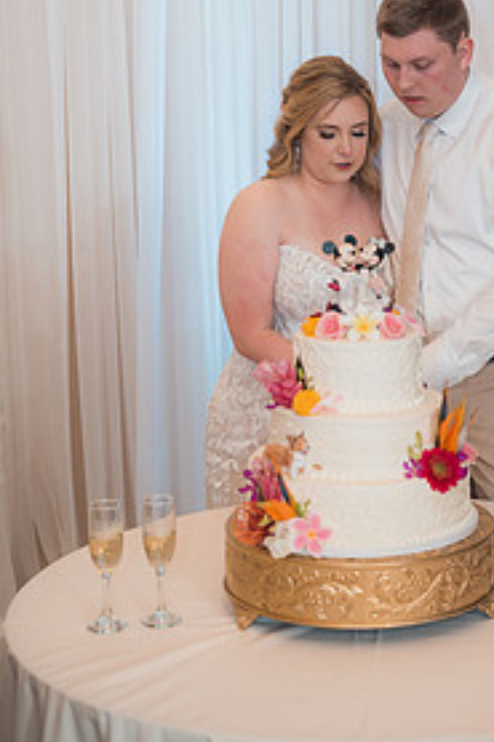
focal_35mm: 81
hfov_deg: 16.7
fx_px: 1669
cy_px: 198
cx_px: 385
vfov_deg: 24.8
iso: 800
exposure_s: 1/250
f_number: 2.8
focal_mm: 50
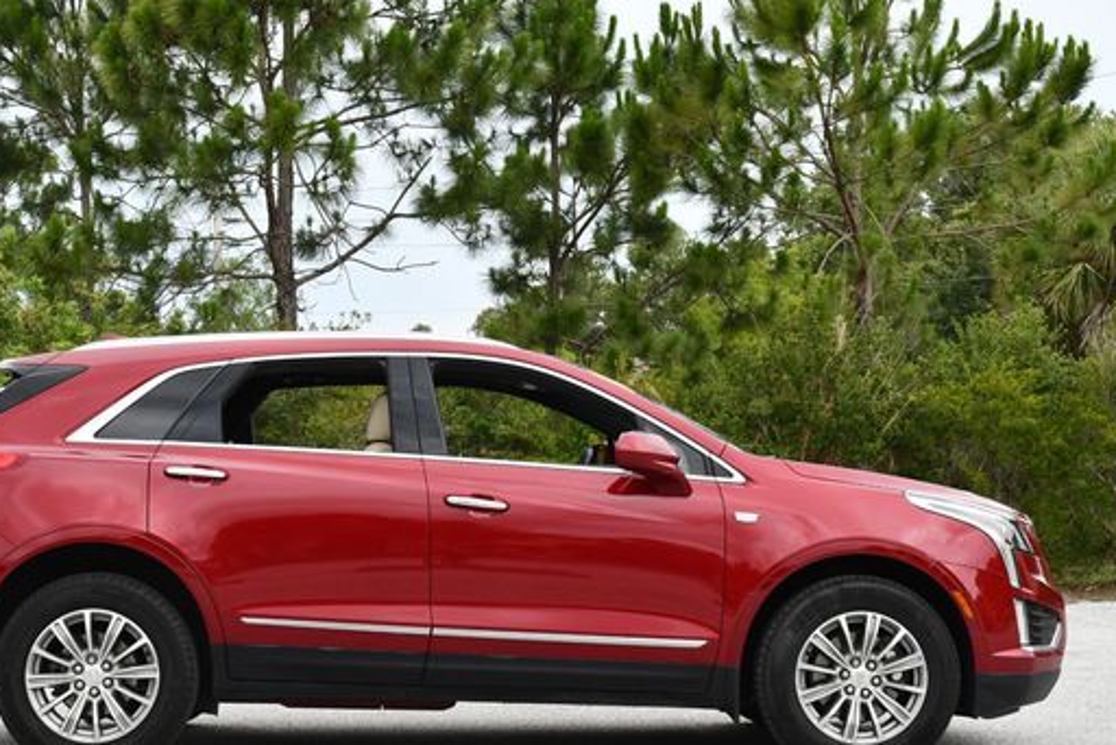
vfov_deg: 19.5
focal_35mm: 70
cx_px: 475
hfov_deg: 28.8
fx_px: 2171
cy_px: 414
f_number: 8
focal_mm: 28
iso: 200
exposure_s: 1/250
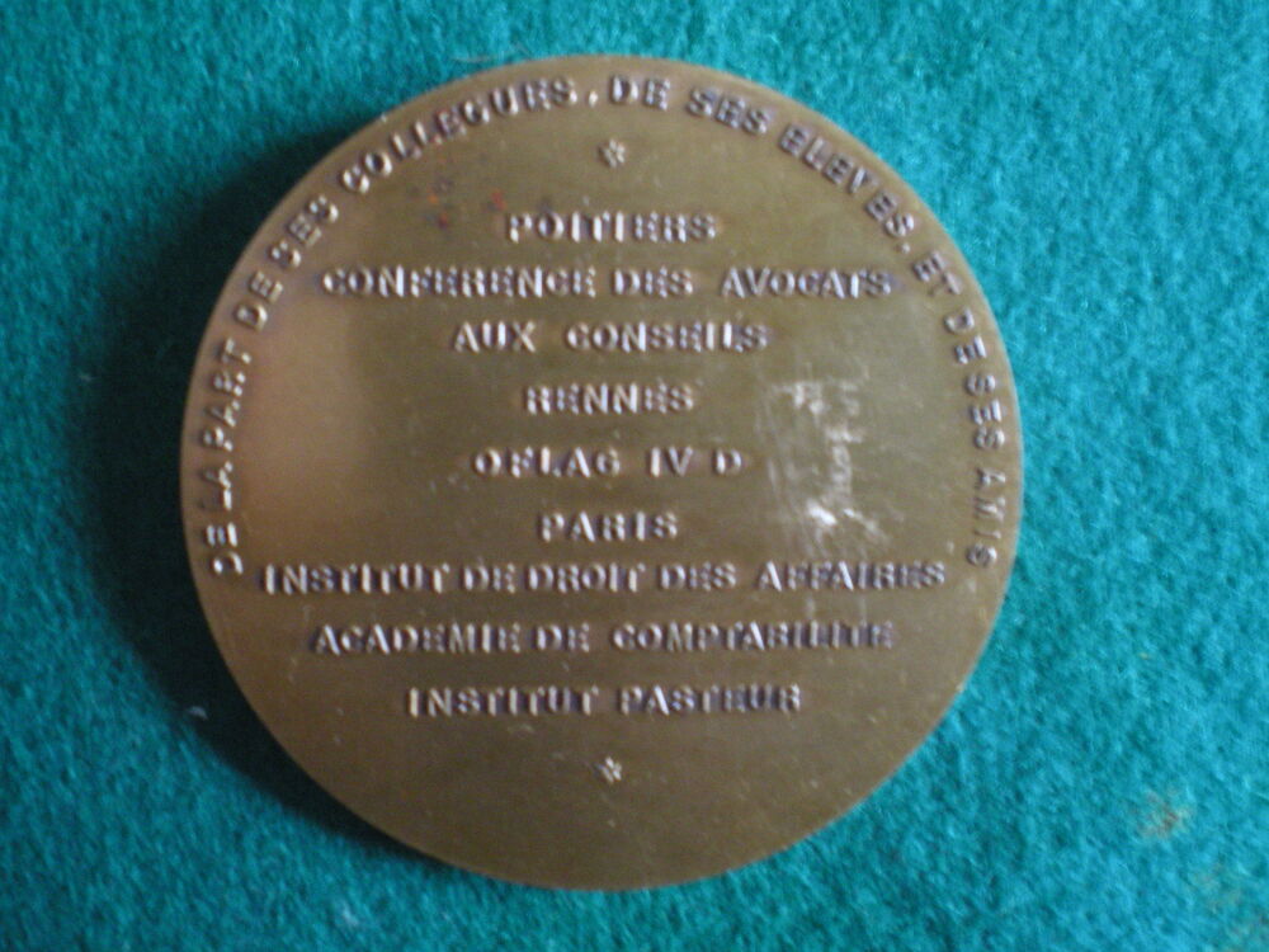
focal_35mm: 38
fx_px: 1393
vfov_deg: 37.7
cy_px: 476
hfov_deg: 49.0
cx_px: 634
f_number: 3.1
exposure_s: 1/4
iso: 400
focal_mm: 6.3
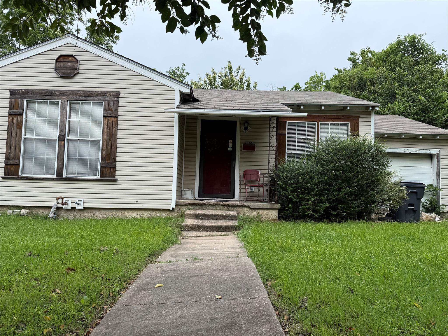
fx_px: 311
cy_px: 168
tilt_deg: +3.4
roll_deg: -1.1
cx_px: 224
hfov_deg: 71.6
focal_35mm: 24
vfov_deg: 56.8
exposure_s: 1/2053
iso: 80
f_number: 1.78
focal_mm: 6.76
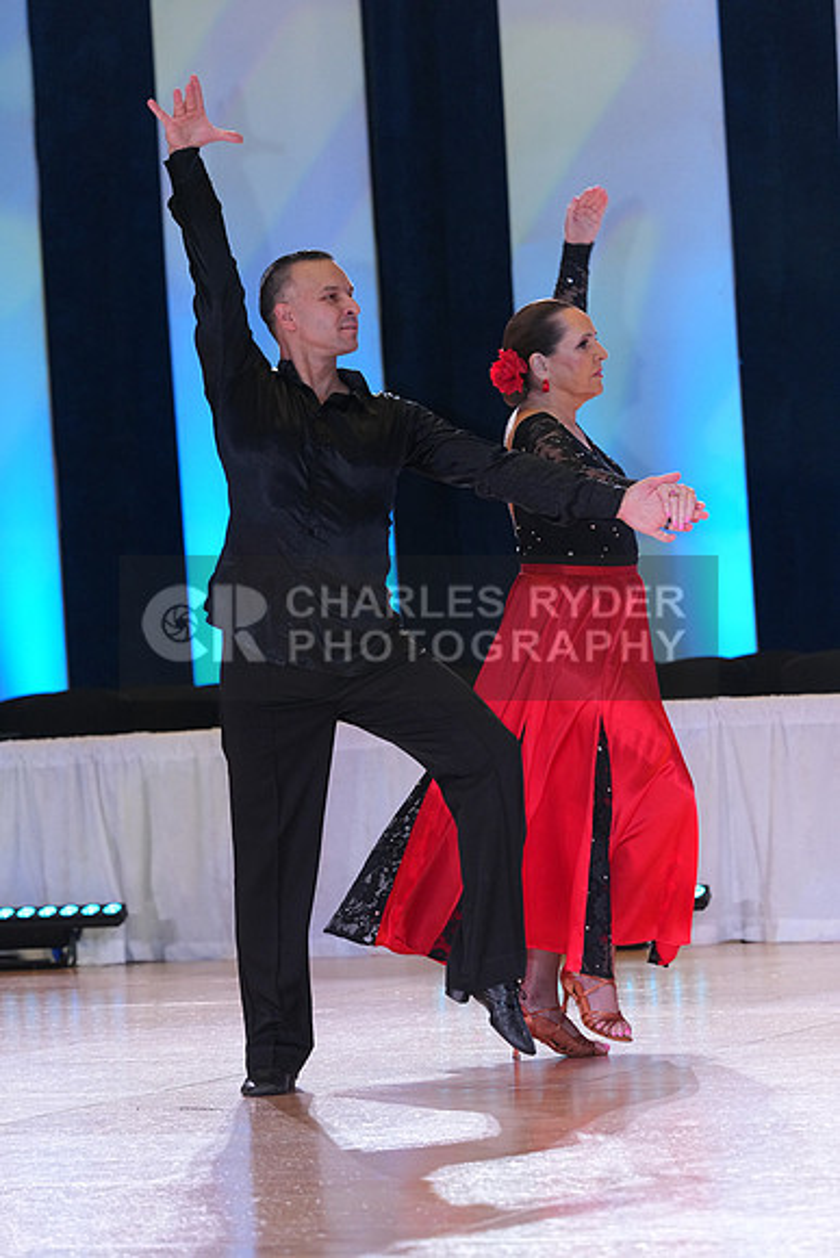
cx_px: 420
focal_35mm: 161
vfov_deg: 12.8
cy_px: 629
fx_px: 5631
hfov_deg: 8.5
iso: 2500
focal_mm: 161
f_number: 5
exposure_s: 1/250
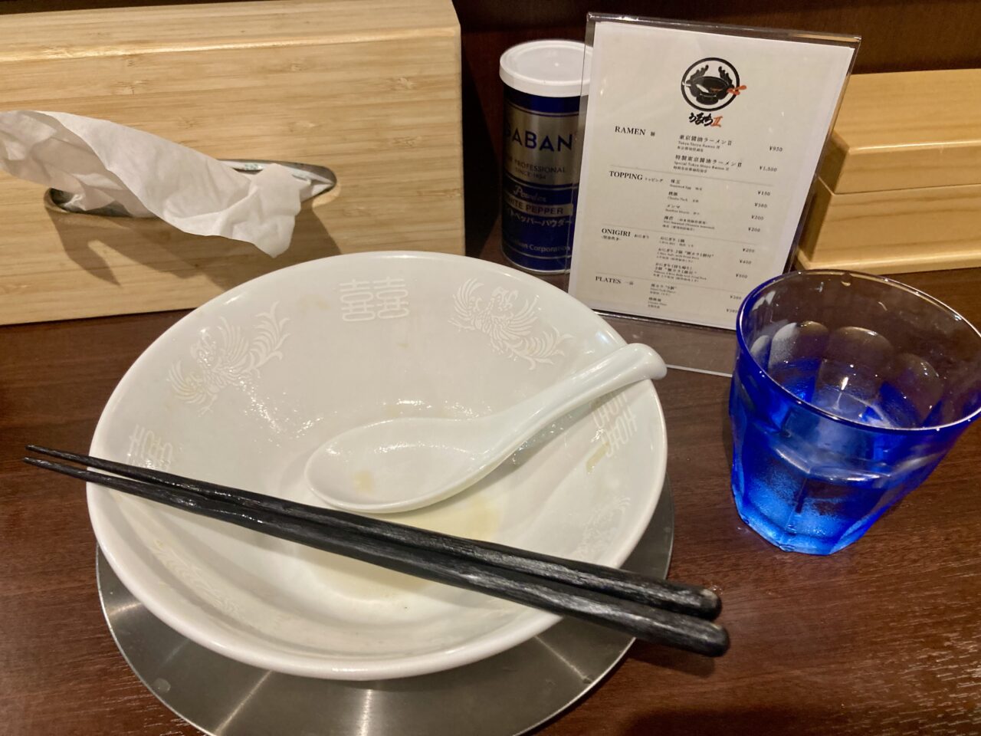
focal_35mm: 28
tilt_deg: -41.1
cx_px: 490
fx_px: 794
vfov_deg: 49.7
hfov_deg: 63.4
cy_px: 368
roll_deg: +0.4
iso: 160
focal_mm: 3.99
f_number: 1.8
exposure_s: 1/50
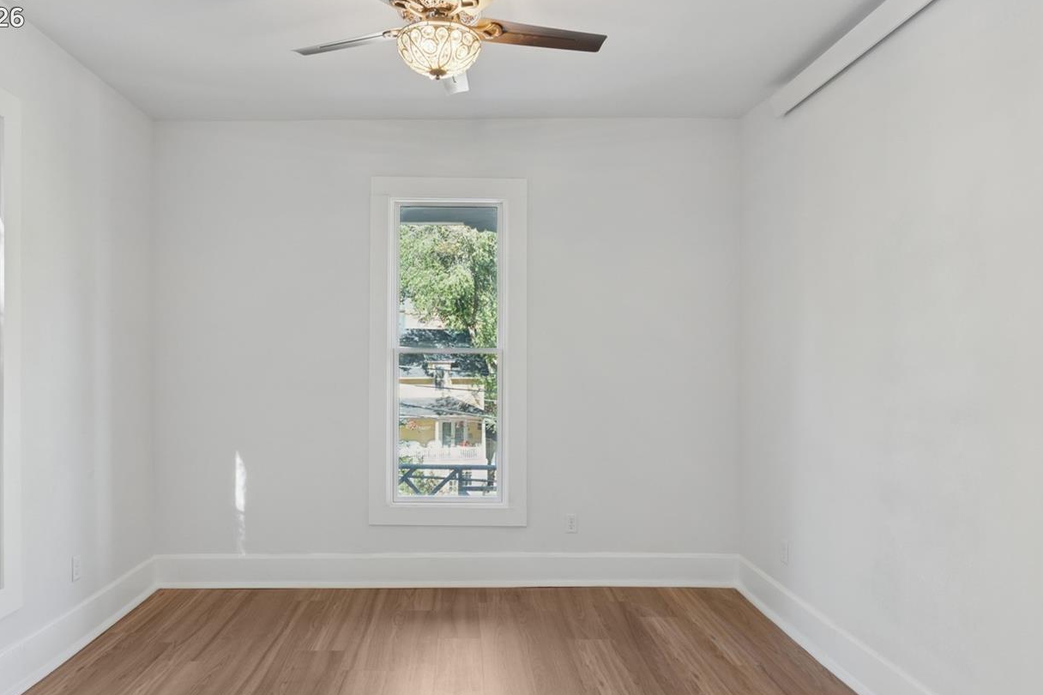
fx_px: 724
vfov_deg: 51.2
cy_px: 366
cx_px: 451
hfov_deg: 71.2
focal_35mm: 25
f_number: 8
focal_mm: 19
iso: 400
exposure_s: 1/8
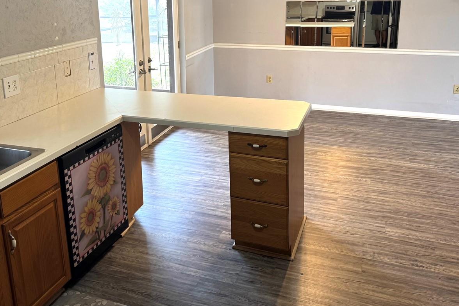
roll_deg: +0.1
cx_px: 200
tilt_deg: -12.8
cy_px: 77
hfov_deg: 55.6
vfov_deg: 37.9
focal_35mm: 34
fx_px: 433
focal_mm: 6.76
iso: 125
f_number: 1.78
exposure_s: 1/60
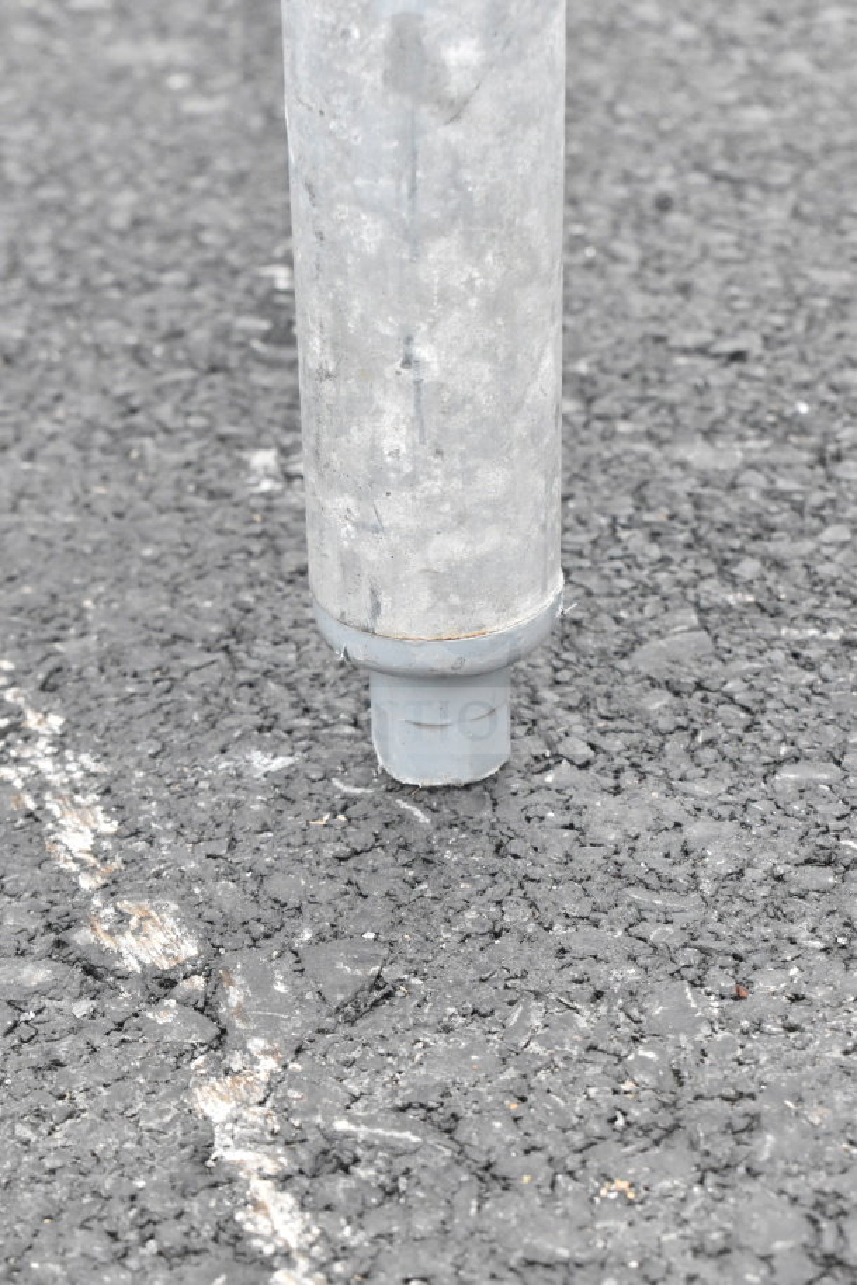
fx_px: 2571
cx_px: 428
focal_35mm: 72
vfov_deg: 28.1
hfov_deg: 18.9
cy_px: 642
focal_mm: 48
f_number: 11
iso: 6400
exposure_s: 1/500
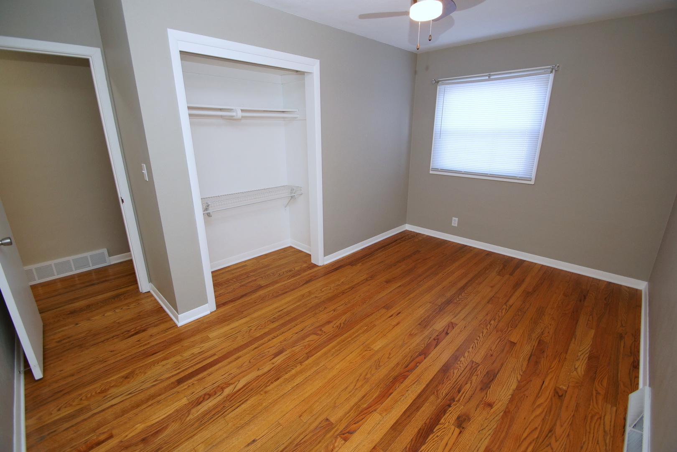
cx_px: 338
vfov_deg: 77.3
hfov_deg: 100.4
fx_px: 282
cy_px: 226
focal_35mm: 15
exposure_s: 1/60
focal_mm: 10
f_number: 4
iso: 400
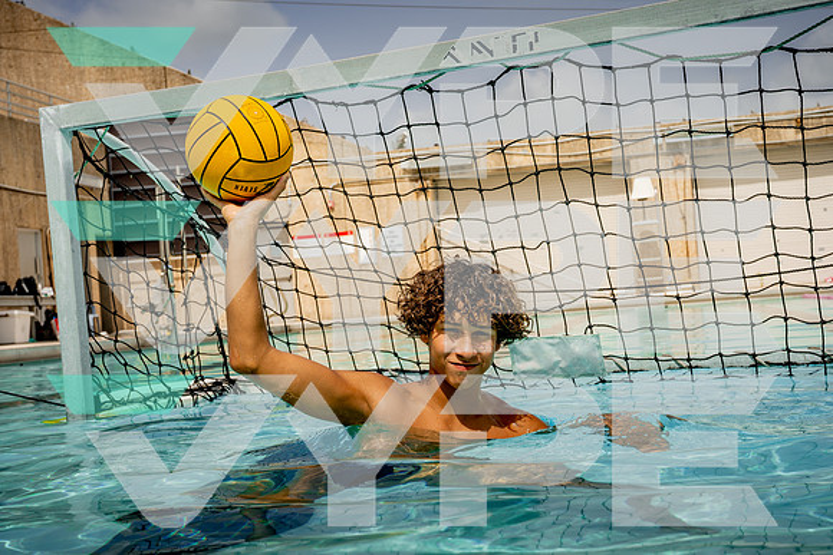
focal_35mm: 60
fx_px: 1389
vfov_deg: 22.6
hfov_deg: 33.4
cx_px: 416
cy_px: 278
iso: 50
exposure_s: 1/250
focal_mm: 60
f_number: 9
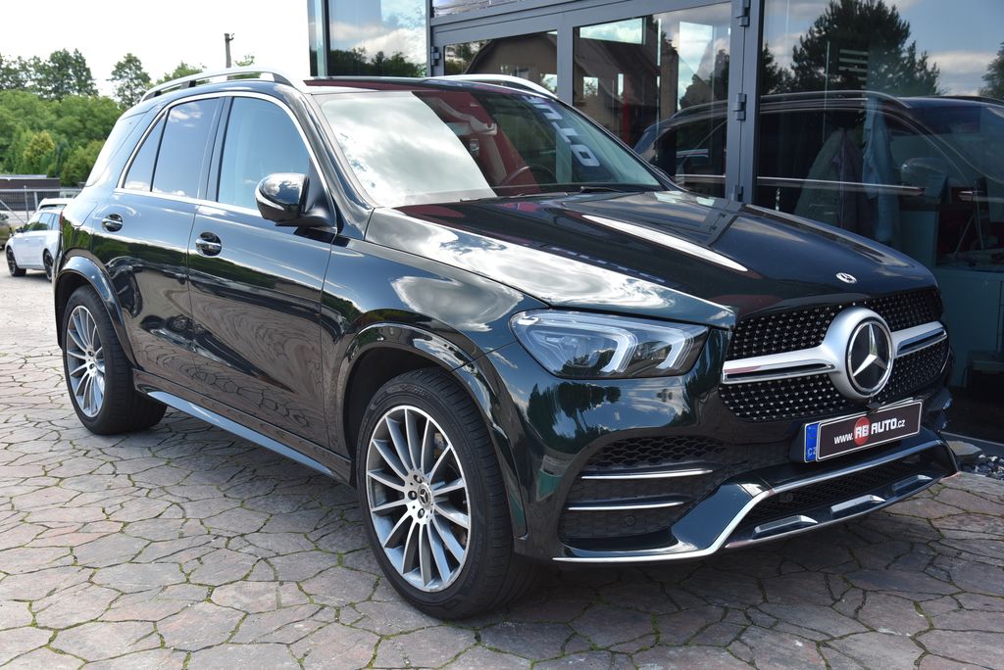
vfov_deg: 35.1
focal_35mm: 38
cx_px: 502
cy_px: 335
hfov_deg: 50.7
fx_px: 1060
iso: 500
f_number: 7.1
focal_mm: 38
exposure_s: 1/200
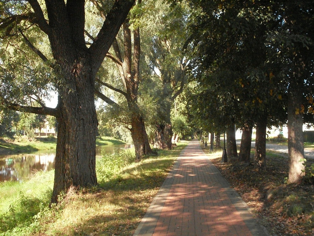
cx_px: 157
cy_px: 118
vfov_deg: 37.7
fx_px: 345
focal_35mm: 38
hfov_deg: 49.0
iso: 400
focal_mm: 6.3
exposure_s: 1/125
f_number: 8.4
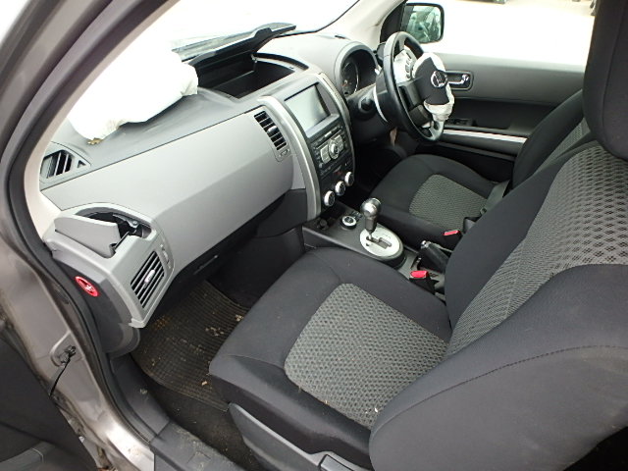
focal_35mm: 21
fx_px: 381
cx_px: 314
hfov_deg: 79.0
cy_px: 236
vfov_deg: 63.4
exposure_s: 1/60
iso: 125
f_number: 3.5
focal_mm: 3.7
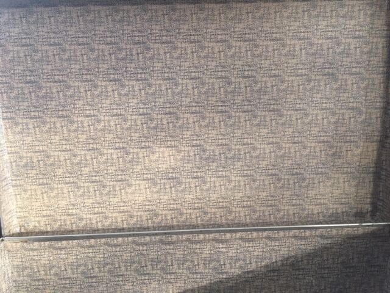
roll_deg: +1.0
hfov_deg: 61.7
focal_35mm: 29
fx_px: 327
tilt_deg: -15.0
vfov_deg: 48.2
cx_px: 195
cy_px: 146
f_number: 2.2
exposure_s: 1/33
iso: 100
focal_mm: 4.15
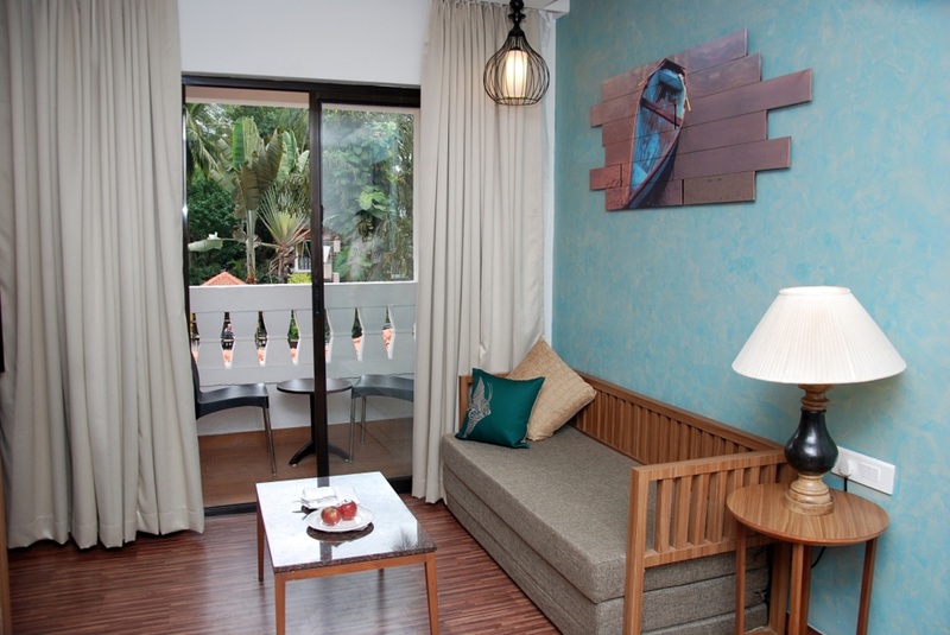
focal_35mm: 27
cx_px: 475
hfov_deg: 67.3
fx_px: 713
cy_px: 318
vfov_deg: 48.0
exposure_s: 1/50
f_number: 4.5
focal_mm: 18
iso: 125
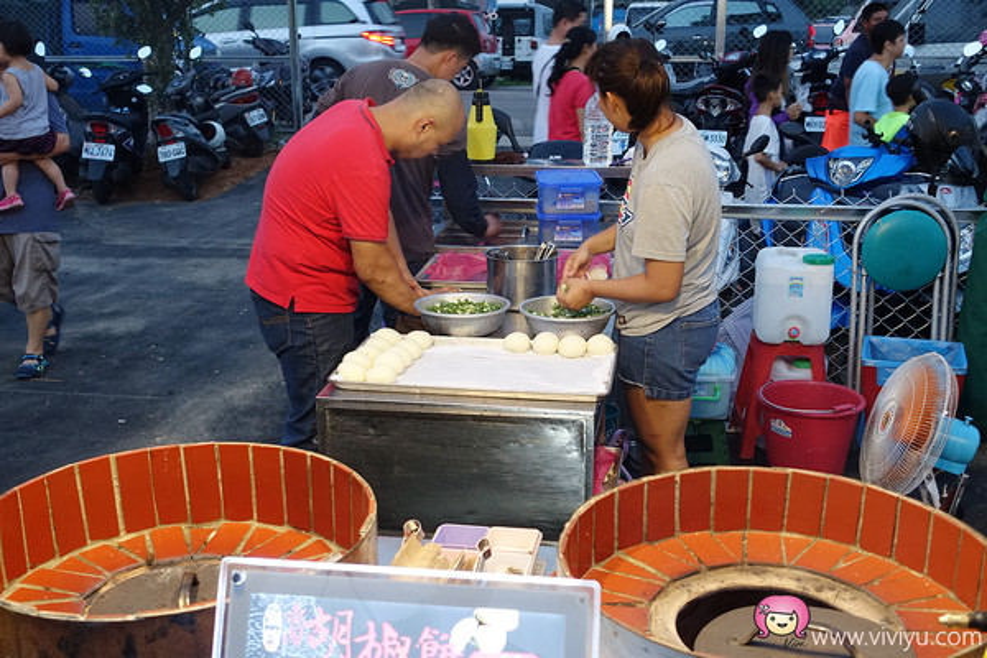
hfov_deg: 47.4
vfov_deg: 32.6
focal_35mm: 41
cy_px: 329
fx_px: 1124
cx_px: 494
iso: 320
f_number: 2.8
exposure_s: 1/50
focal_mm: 15.1
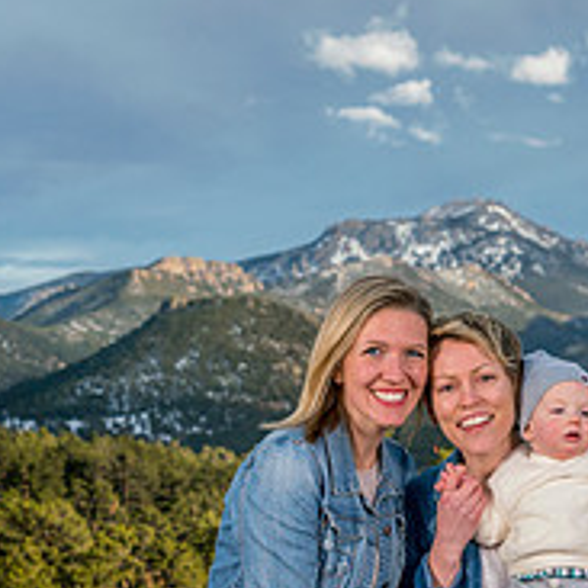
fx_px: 1403
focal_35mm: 73
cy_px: 672
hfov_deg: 23.4
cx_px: 463
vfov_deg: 22.2
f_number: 4.5
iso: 160
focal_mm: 35
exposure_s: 1/800
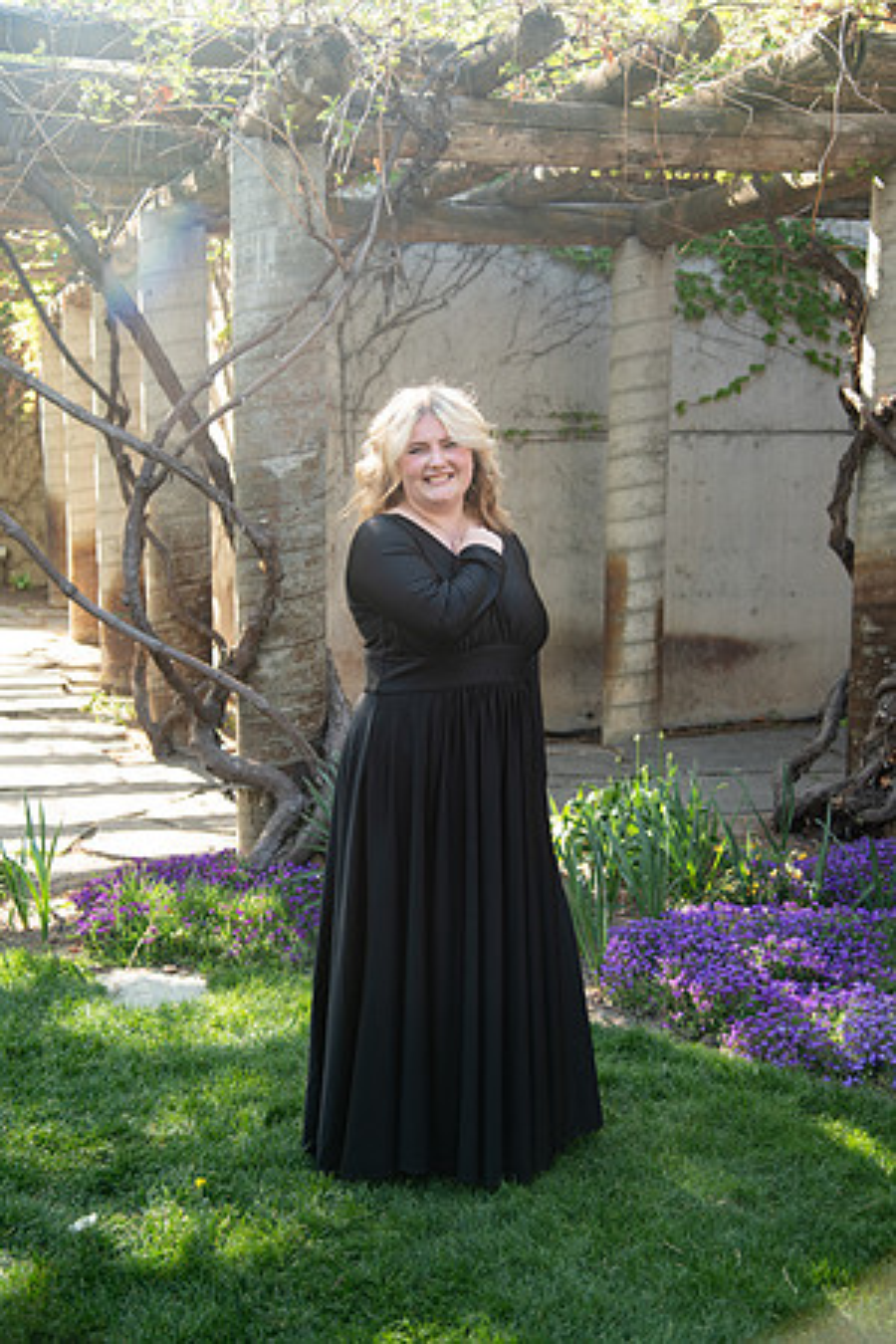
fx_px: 1717
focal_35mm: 46
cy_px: 672
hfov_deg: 29.2
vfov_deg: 42.7
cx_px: 448
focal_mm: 46
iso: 250
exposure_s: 1/125
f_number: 4
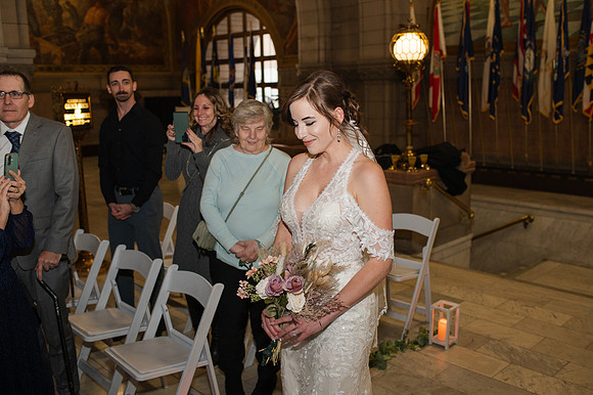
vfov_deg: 37.8
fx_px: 576
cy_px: 198
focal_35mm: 35
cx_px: 296
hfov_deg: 54.5
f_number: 3.5
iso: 1000
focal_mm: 35
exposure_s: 1/200
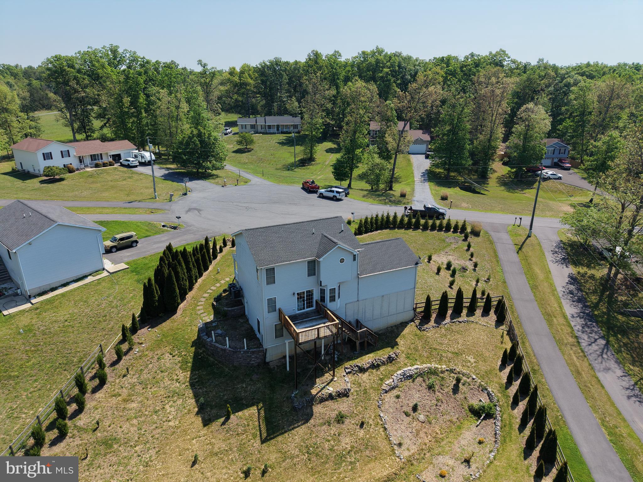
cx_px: 322
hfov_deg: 71.6
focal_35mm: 24
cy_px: 241
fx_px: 446
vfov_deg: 56.8
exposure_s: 1/6400
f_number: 1.8
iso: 400
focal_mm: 8.67
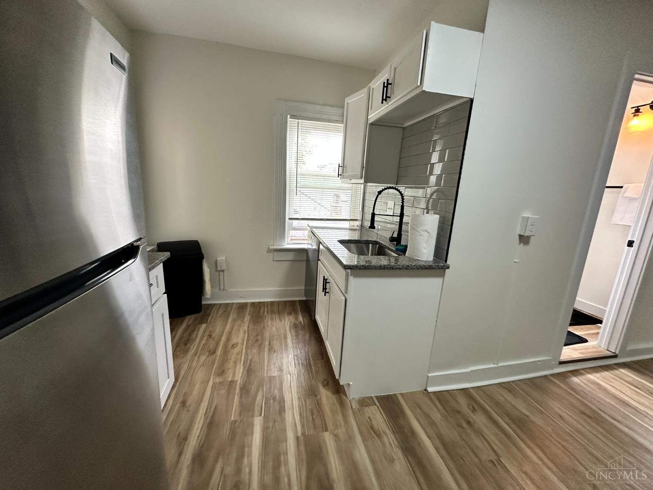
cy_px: 245
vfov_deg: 85.7
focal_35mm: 14
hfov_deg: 102.1
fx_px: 264
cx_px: 326
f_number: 2.2
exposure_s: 1/120
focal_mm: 2.22
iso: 250
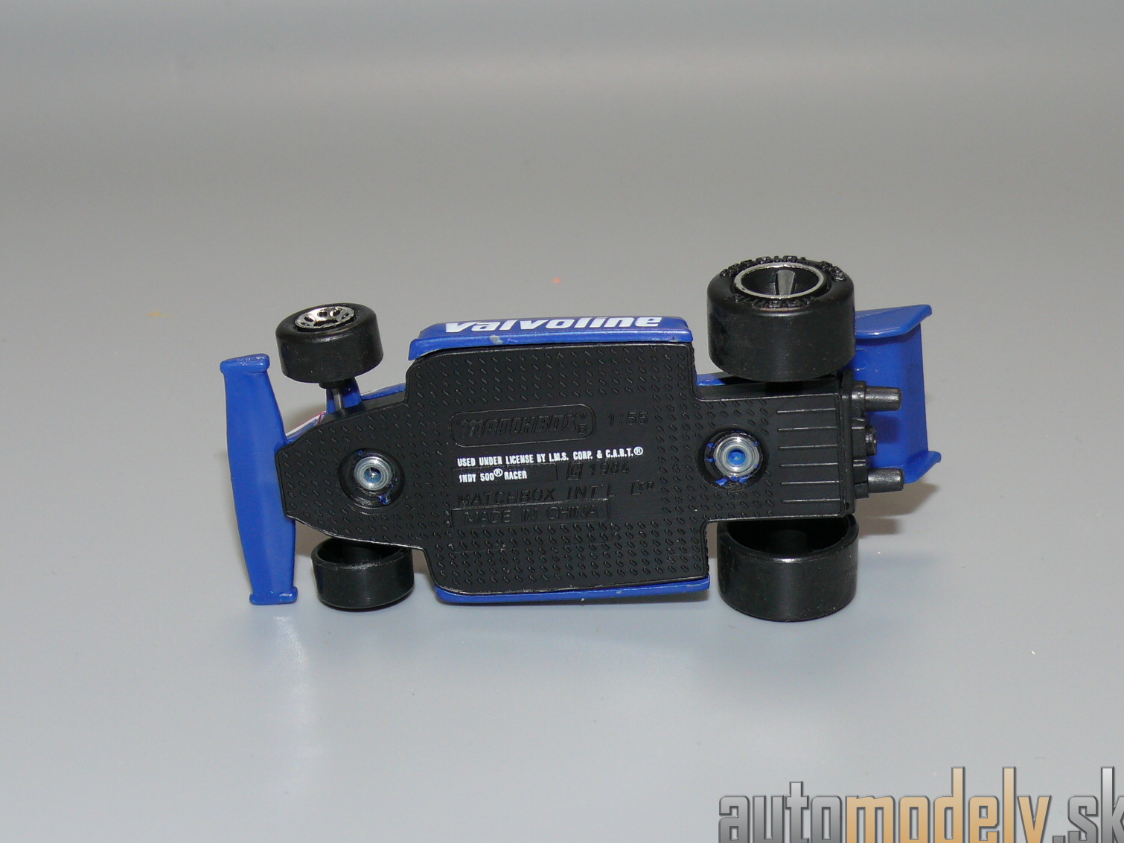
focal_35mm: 71
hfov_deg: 27.4
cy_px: 433
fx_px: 2305
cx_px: 547
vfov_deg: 20.7
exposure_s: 1/30
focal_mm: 10.6
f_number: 4
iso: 100
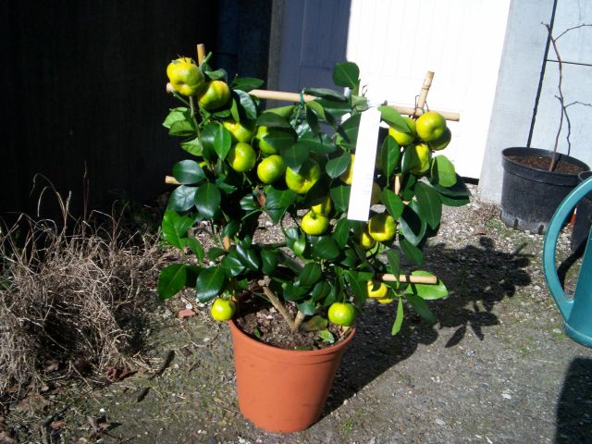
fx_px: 616
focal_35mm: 36
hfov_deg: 51.4
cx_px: 296
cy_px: 222
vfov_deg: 39.7
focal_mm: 5.9
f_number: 4.5
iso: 100
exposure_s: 1/634
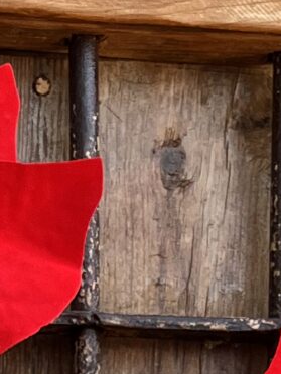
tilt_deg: -5.4
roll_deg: +0.4
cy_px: 1011
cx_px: 64
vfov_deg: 9.4
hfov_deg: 8.3
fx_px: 1937
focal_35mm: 179
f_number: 1.6
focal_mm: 5.1
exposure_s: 1/353
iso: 50
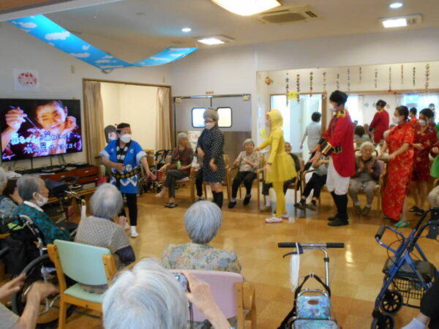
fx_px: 431
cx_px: 220
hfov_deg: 54.0
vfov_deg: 41.8
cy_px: 164
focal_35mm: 34
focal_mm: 5.8
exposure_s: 1/30
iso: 400
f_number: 3.6
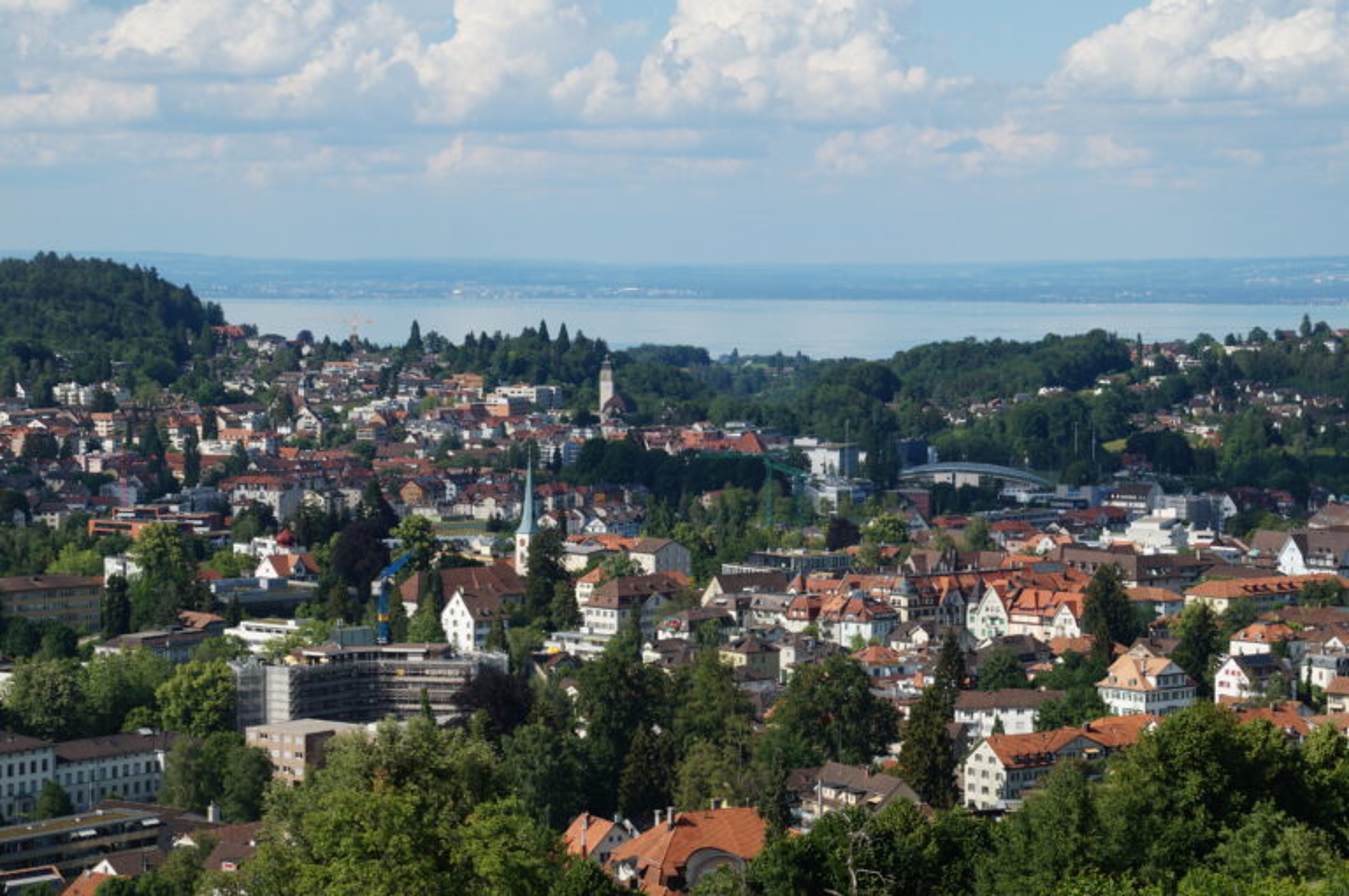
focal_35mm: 90
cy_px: 448
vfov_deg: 15.1
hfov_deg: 22.6
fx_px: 3368
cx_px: 674
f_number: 13
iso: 100
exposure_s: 1/160
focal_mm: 60
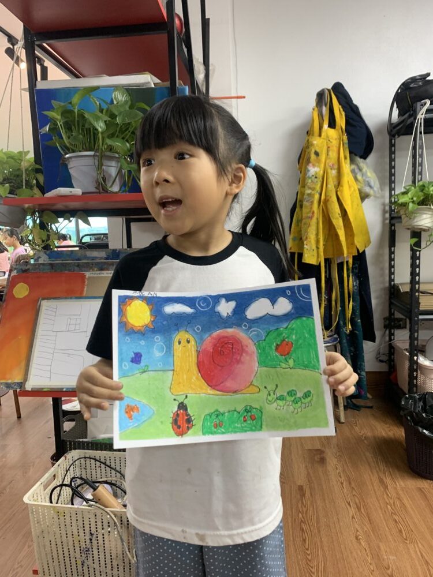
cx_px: 216
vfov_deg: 67.3
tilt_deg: -6.5
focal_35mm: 26
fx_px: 434
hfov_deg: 53.1
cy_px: 288
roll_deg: +2.3
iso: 100
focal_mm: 4.25
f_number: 1.8
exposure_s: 1/49
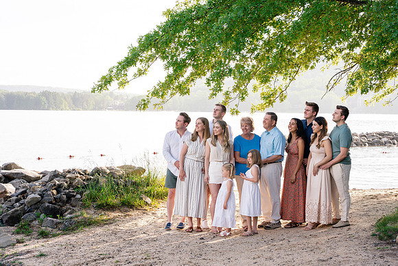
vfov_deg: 15.3
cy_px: 133
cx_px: 192
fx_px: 989
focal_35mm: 89
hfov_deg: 22.8
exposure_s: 1/250
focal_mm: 85
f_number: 9
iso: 800
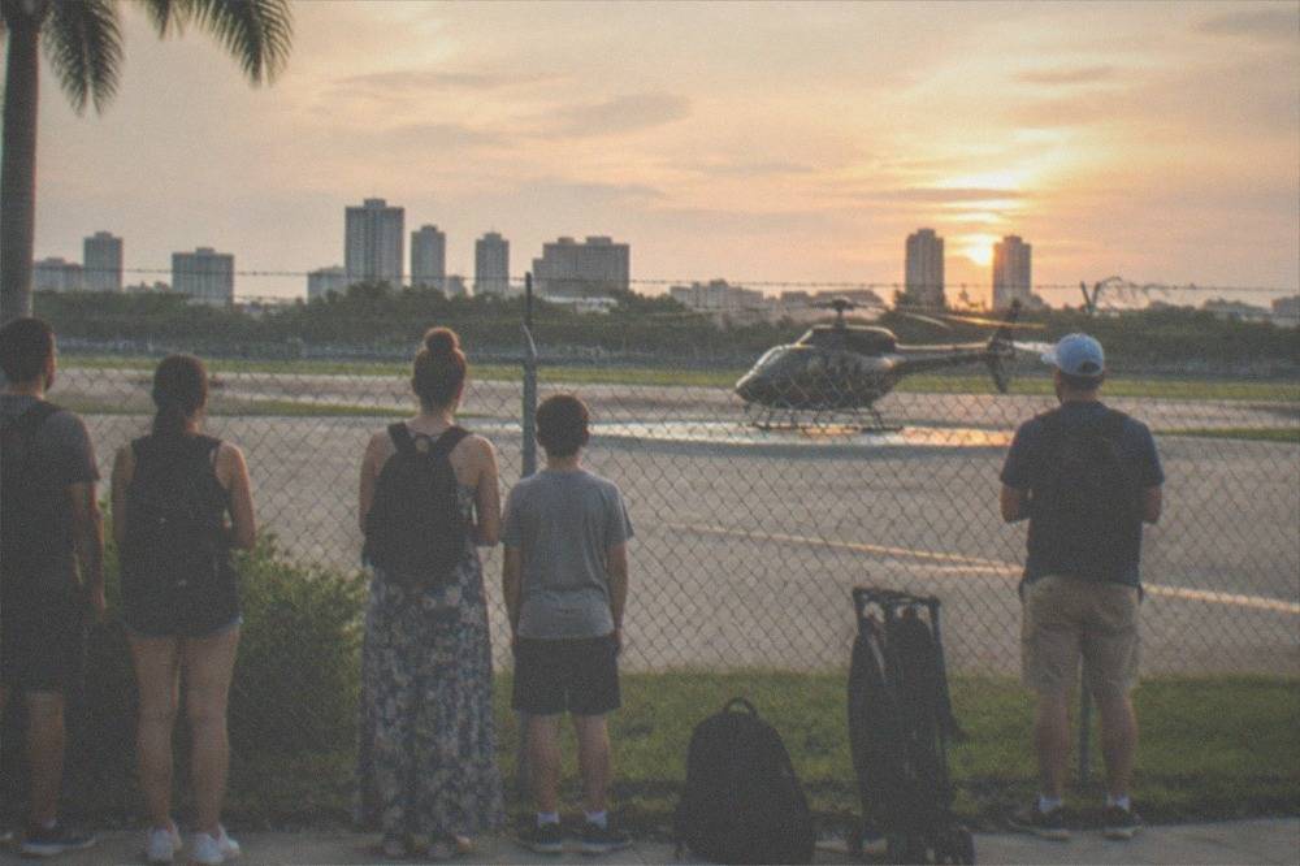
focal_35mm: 40
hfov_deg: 48.5
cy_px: 433
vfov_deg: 33.4
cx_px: 650
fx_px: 1444
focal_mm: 40
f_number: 11
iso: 400
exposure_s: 1/160
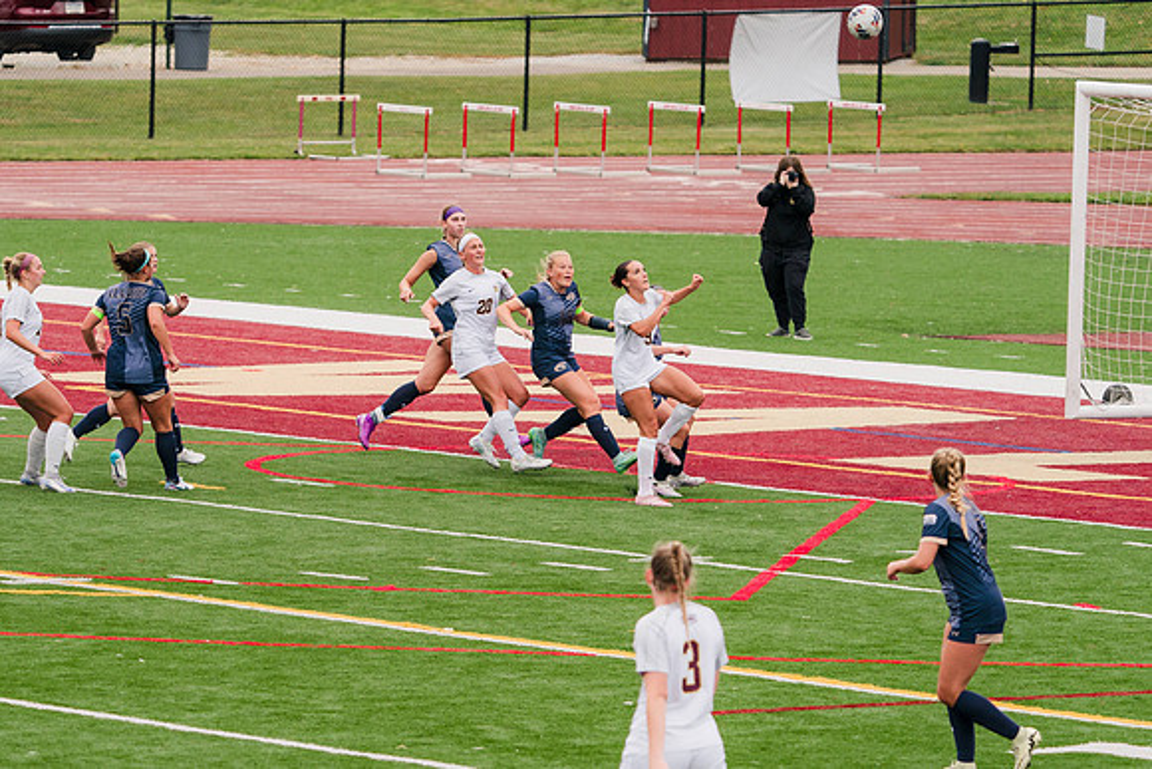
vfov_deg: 4.6
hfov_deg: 6.8
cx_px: 433
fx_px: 9631
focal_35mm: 301
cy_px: 480
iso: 640
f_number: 5.6
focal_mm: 241
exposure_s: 1/1600
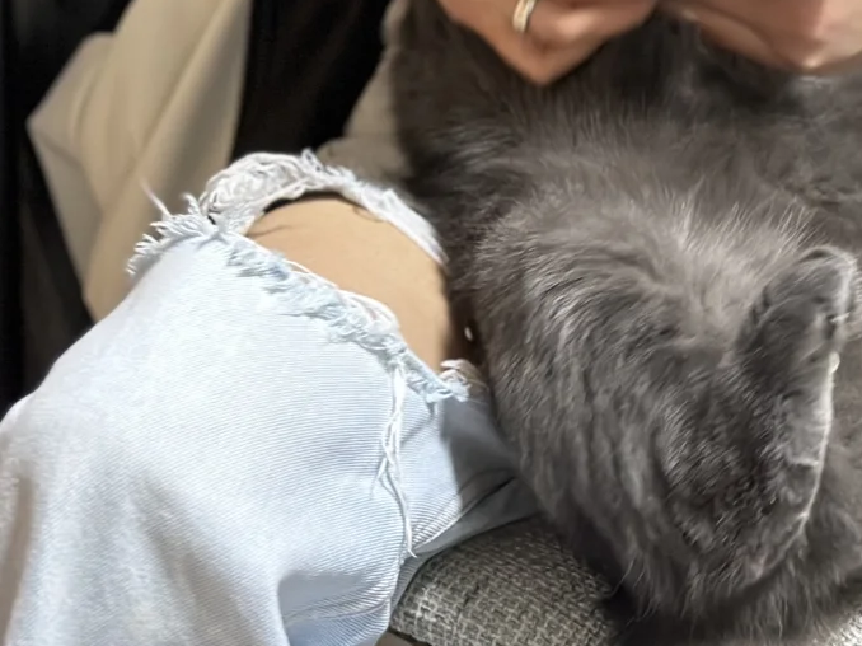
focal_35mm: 102
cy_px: 33
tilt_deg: -12.6
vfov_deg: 14.3
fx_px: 2539
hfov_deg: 19.0
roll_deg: -1.4
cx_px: 717
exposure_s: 1/33
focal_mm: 6.86
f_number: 1.78
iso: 500
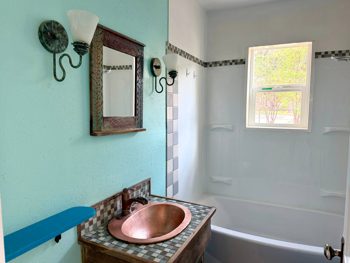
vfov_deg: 56.8
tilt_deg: -5.9
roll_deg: +0.1
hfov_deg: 71.6
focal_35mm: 24
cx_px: 175
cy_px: 132
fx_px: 243
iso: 200
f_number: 1.78
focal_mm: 6.76
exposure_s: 1/139
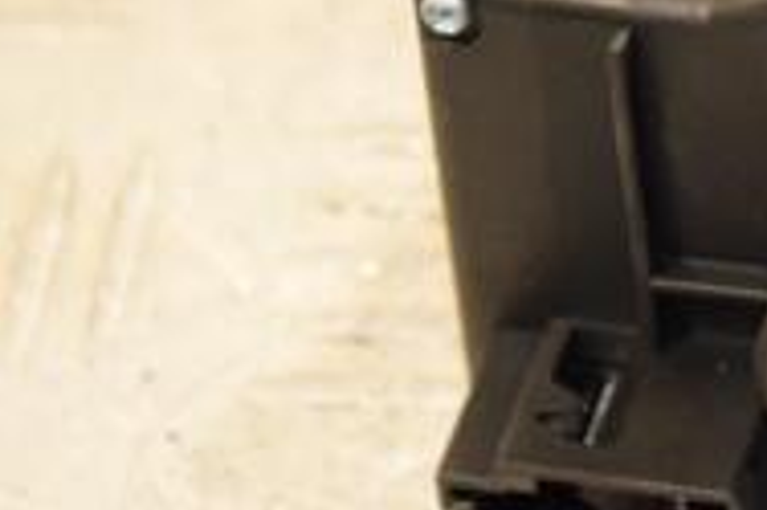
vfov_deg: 4.1
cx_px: 828
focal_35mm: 336
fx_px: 7152
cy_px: 24
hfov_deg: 6.1
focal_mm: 70
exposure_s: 1/200
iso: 800
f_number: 5.6
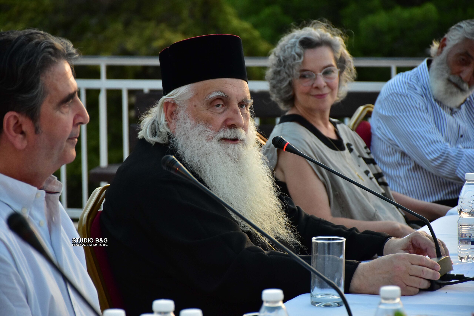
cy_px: 158
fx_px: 2074
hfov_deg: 13.0
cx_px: 237
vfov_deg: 8.7
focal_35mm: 158
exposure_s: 1/400
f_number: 5.6
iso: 1600
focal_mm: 105
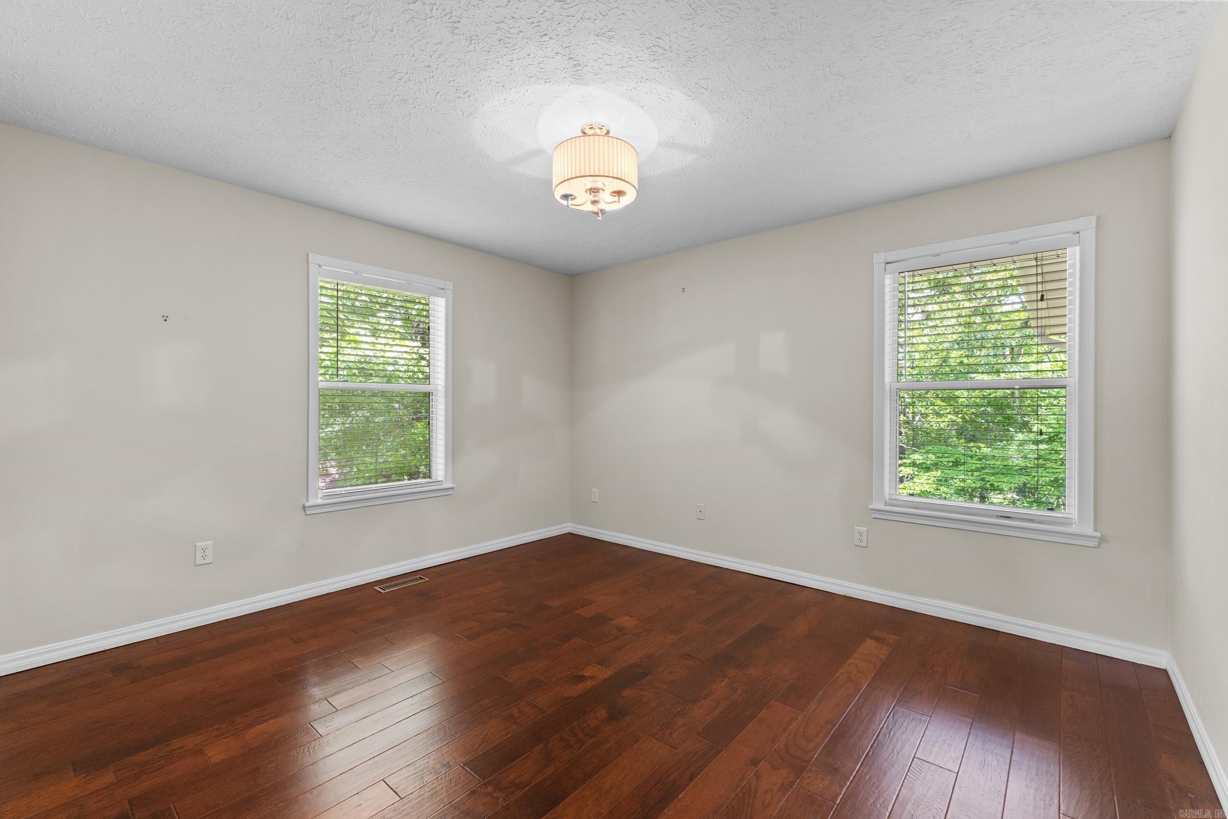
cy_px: 410
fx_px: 512
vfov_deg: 77.3
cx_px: 614
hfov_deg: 100.4
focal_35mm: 15
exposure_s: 1/4
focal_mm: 10
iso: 320
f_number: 7.1
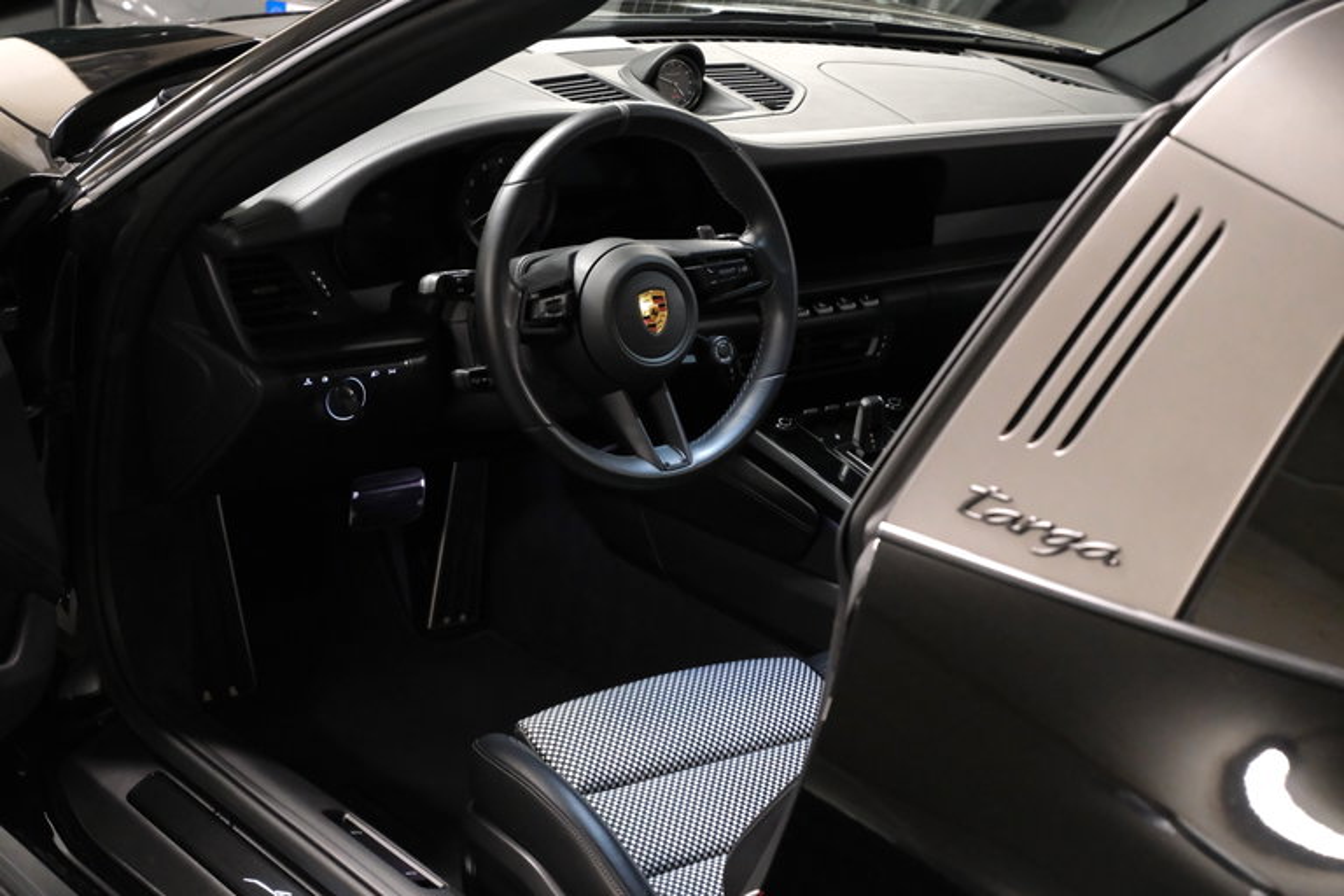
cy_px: 448
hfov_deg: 27.0
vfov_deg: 18.2
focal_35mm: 75
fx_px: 2800
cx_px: 672
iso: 8000
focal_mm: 50
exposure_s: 1/75
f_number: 4.8
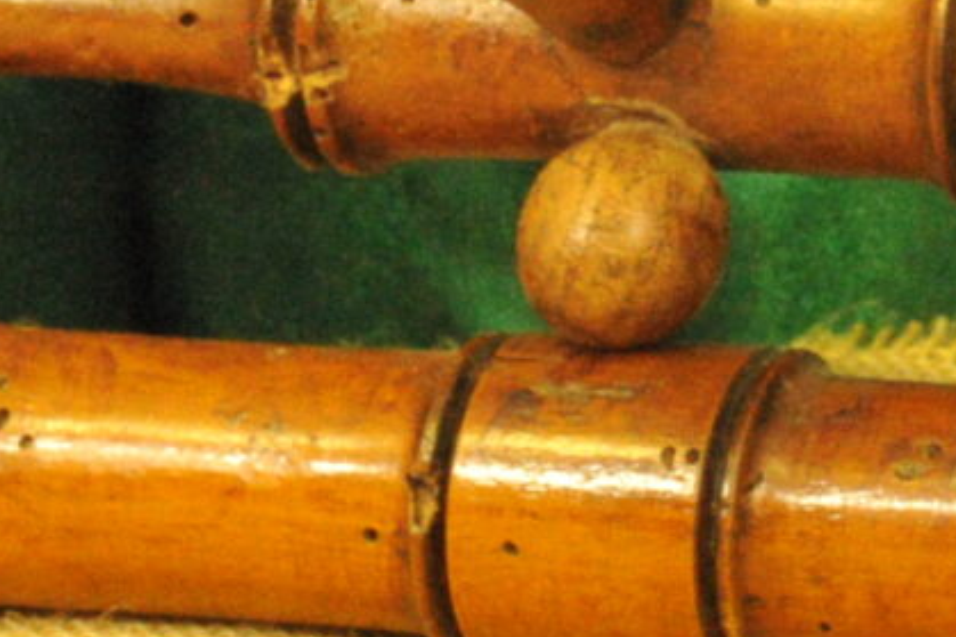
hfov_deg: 5.0
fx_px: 10697
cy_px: -841
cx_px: 2190
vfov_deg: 3.4
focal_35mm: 403
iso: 6400
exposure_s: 1/25
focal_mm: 66
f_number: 11
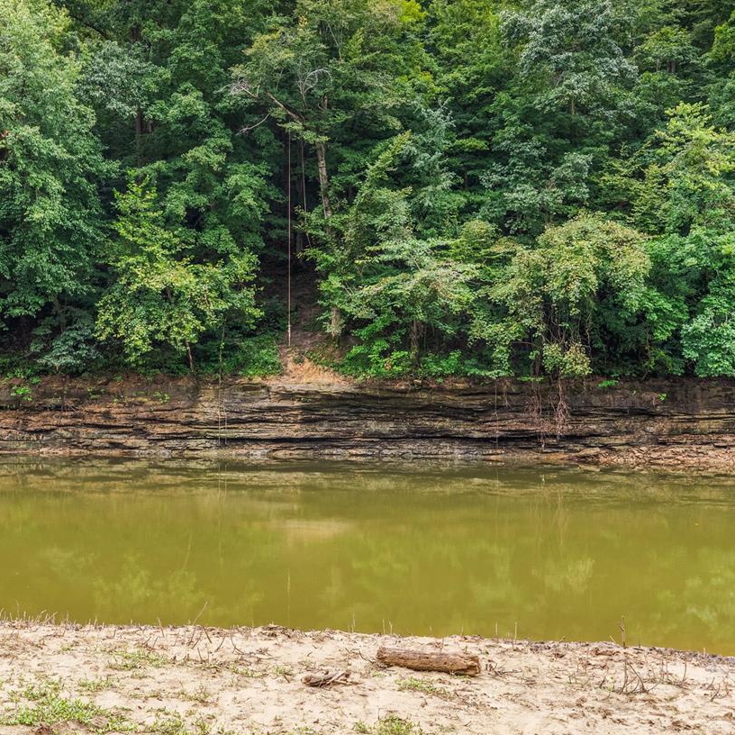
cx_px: 261
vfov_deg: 45.3
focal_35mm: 37
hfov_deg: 44.8
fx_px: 881
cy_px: 355
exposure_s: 1/320
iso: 1000
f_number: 11
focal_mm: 27.5
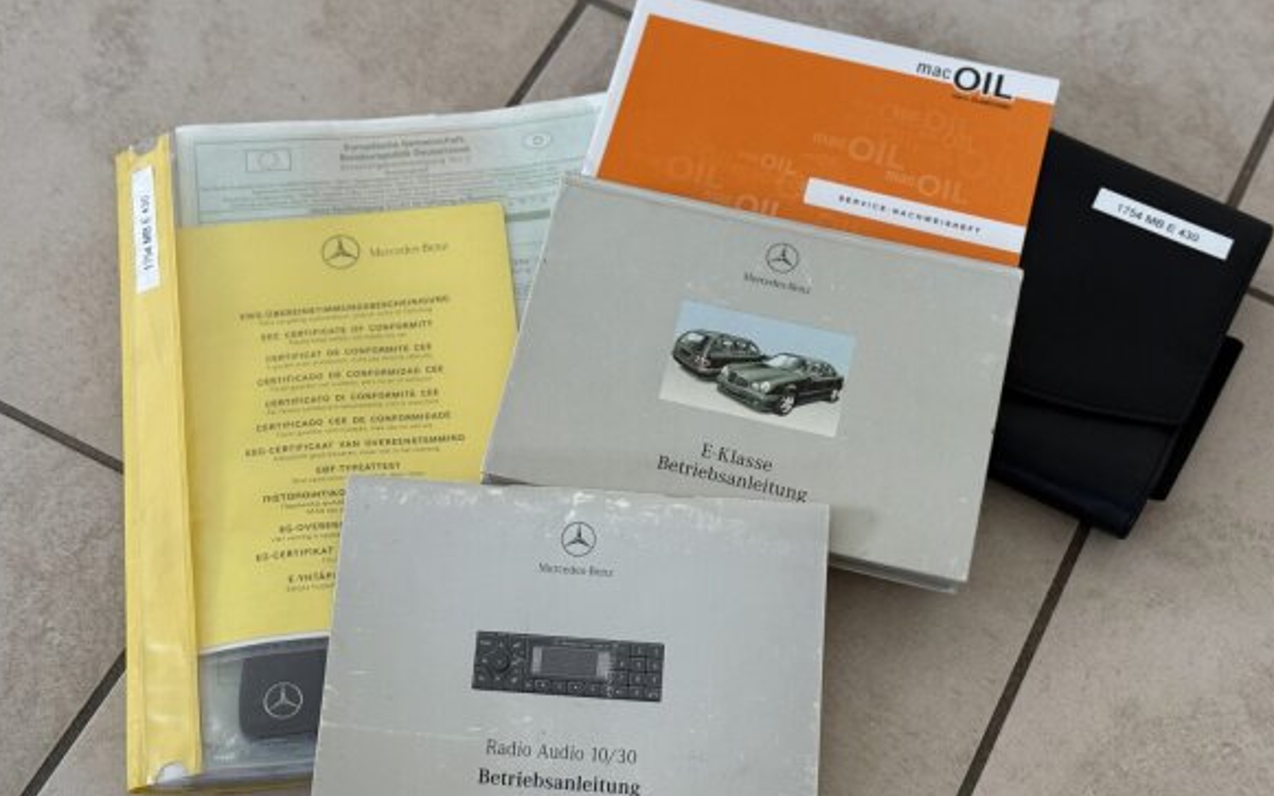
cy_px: 417
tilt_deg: -62.7
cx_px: 673
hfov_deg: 36.3
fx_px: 1944
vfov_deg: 23.1
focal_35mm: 56
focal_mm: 6.76
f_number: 1.78
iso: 160
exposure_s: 1/60
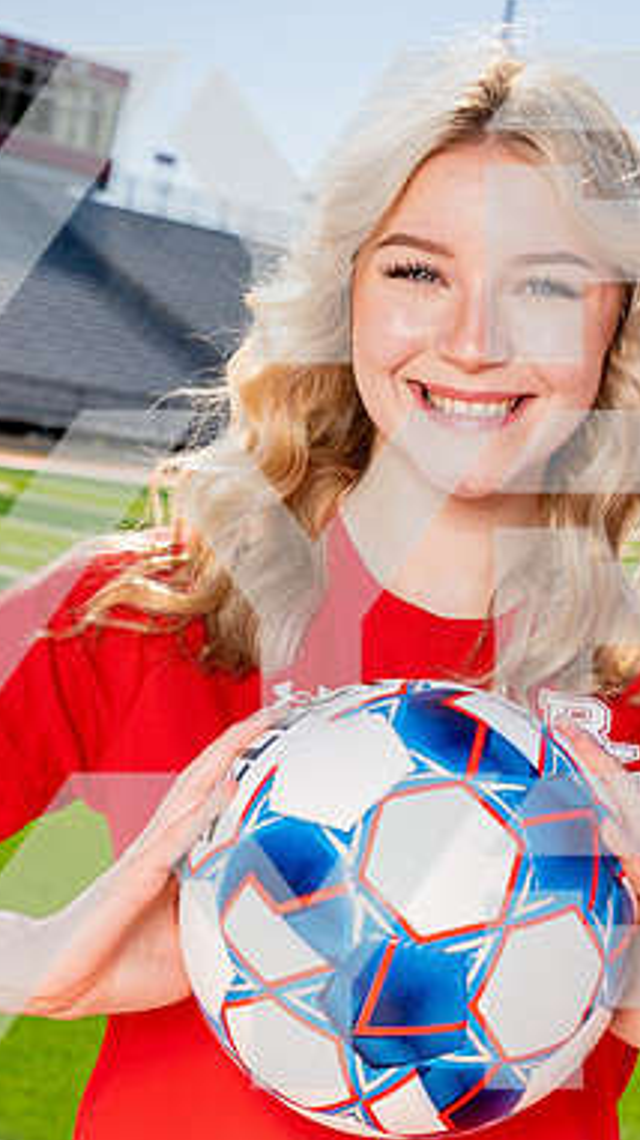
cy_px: 570
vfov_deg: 25.6
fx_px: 2507
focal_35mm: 83
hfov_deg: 14.5
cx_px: 437
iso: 100
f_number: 7.1
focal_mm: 52
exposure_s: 1/250
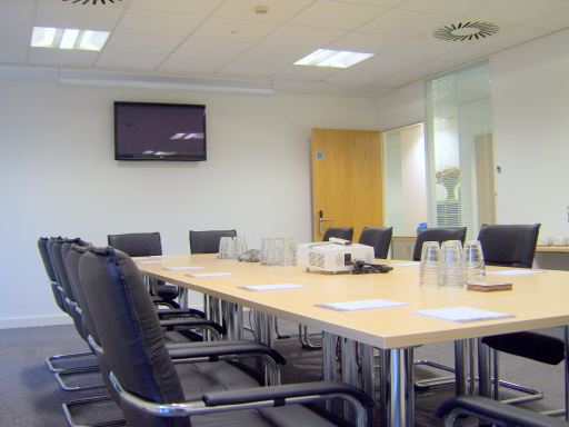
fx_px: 625
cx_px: 284
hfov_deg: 49.0
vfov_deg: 37.7
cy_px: 214
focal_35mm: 38
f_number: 2.8
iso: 50
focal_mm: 7.8
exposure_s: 1/30
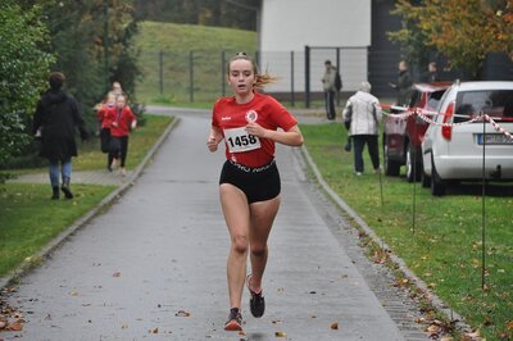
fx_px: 3310
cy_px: 170
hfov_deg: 8.9
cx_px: 256
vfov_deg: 5.9
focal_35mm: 232
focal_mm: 155
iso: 800
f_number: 5
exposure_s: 1/1000
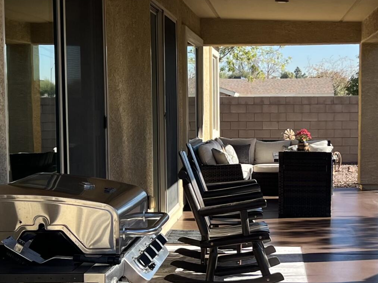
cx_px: 267
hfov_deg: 25.1
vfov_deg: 19.1
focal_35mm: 77
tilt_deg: -4.0
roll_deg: +1.4
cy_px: 163
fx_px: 841
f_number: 1.5
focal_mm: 5.7
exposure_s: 1/1344
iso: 50
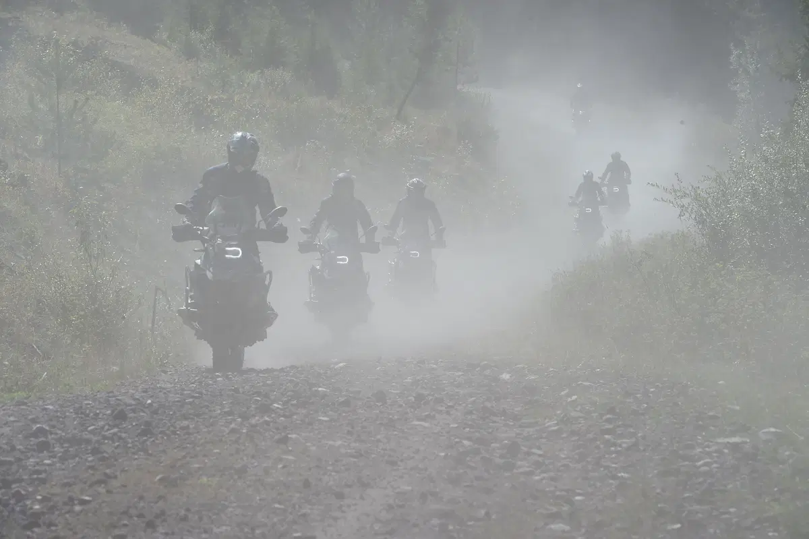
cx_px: 404
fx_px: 4268
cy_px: 270
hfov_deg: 10.8
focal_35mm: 190
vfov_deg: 7.2
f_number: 14
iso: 800
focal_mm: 190
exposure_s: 1/800
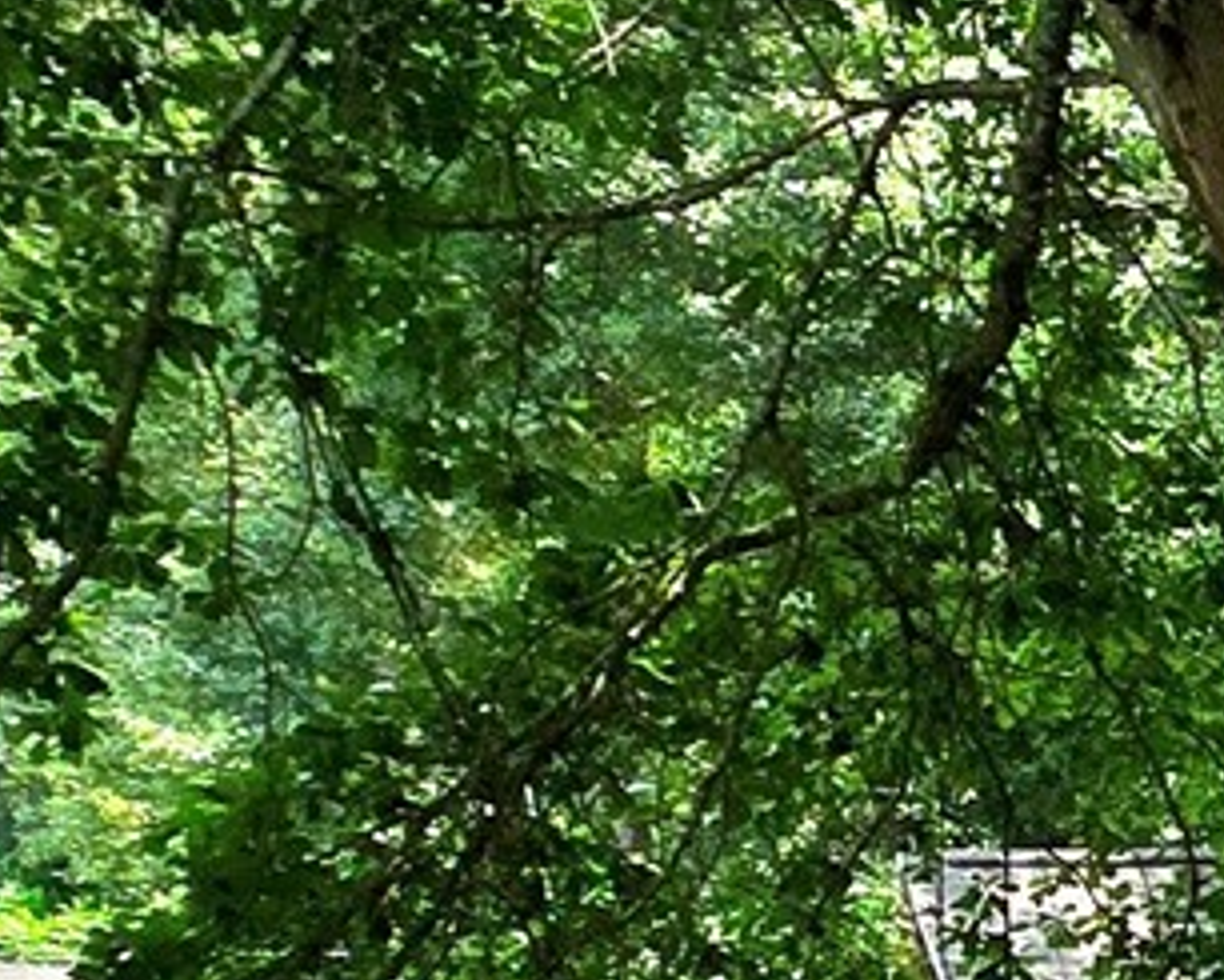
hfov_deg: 12.9
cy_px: 1336
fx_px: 3080
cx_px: 3332
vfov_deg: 16.9
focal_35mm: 85
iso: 50
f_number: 2.2
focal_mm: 2.2
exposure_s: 1/526
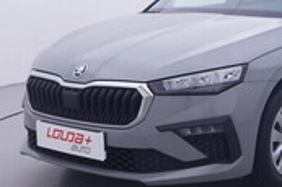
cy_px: 12
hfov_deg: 26.2
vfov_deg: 18.6
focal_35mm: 72
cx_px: 307
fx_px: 560
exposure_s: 1/80
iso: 200
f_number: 5
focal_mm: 15
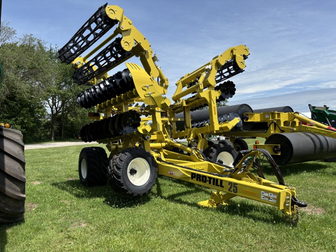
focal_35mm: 26
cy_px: 126
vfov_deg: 53.1
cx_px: 168
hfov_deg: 67.3
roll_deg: +0.5
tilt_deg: -0.2
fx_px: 252
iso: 50
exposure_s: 1/3205
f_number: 1.6
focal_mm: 5.96
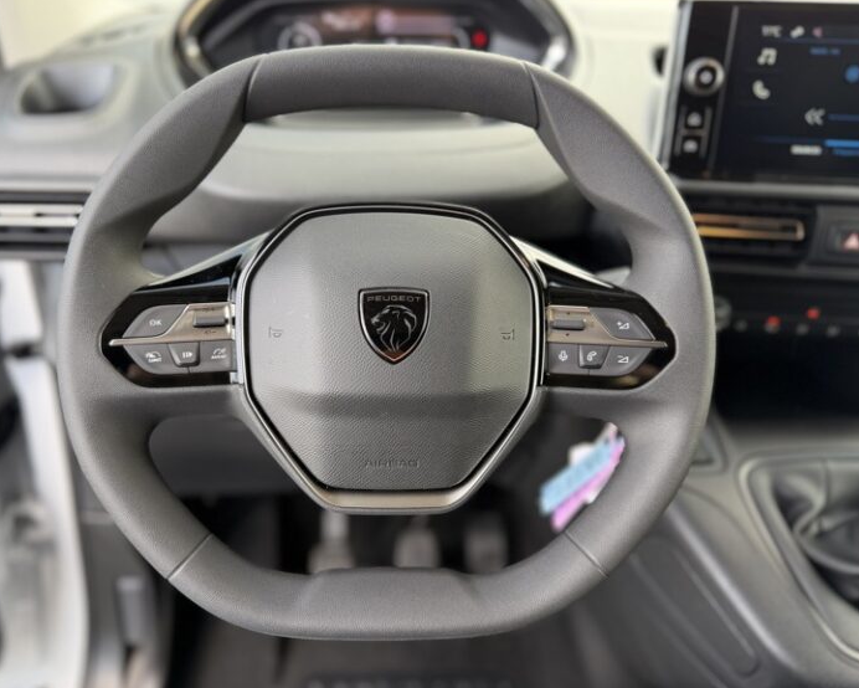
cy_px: 333
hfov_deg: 65.9
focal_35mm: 26
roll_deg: +0.5
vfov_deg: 54.9
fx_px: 661
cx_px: 391
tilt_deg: -31.1
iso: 100
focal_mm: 6.76
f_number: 1.78
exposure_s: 1/166
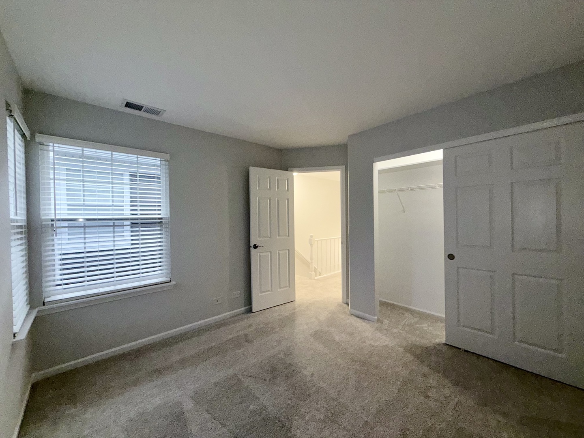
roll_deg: +1.1
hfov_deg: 102.1
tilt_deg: -0.9
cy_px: 219
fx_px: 236
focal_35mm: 14
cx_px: 292
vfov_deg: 85.7
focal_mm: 2.22
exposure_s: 1/120
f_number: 2.2
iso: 80
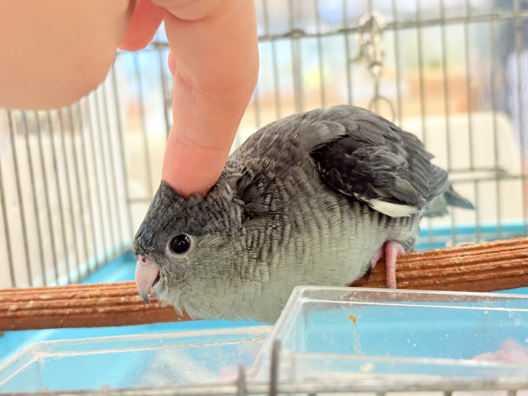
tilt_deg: -8.0
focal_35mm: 52
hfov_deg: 36.8
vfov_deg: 28.0
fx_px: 793
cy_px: 198
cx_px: 264
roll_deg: +5.1
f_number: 1.6
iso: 100
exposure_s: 1/50
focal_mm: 5.96
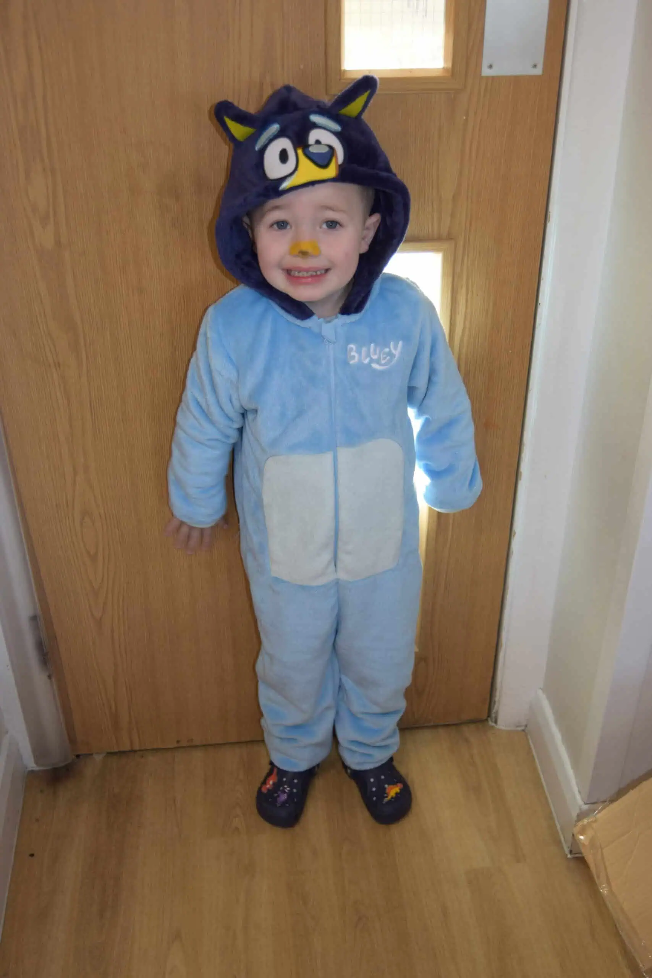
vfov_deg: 49.6
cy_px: 489
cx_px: 326
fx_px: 1059
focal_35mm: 39
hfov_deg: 34.2
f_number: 4
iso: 400
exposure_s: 1/100
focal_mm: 26
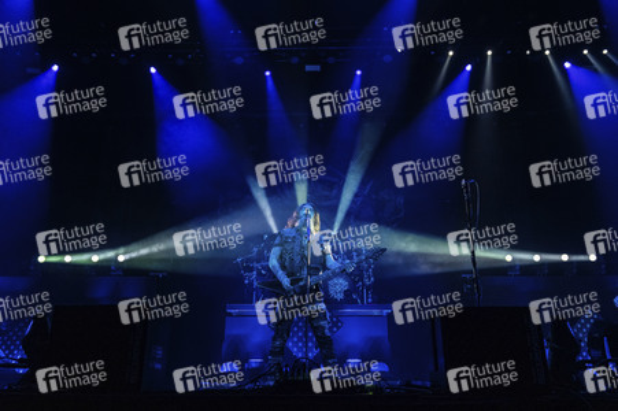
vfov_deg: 46.3
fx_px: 480
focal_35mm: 28
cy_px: 206
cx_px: 309
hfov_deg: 65.5
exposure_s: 1/400
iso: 2500
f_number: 13
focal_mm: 28
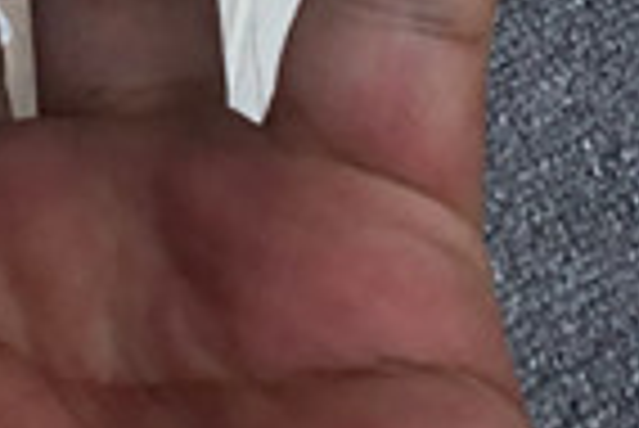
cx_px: -234
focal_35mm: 204
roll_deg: +41.0
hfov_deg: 9.8
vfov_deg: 6.4
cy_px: -660
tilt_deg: -39.6
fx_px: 3625
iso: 25
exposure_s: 1/452
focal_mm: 3.3
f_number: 2.4
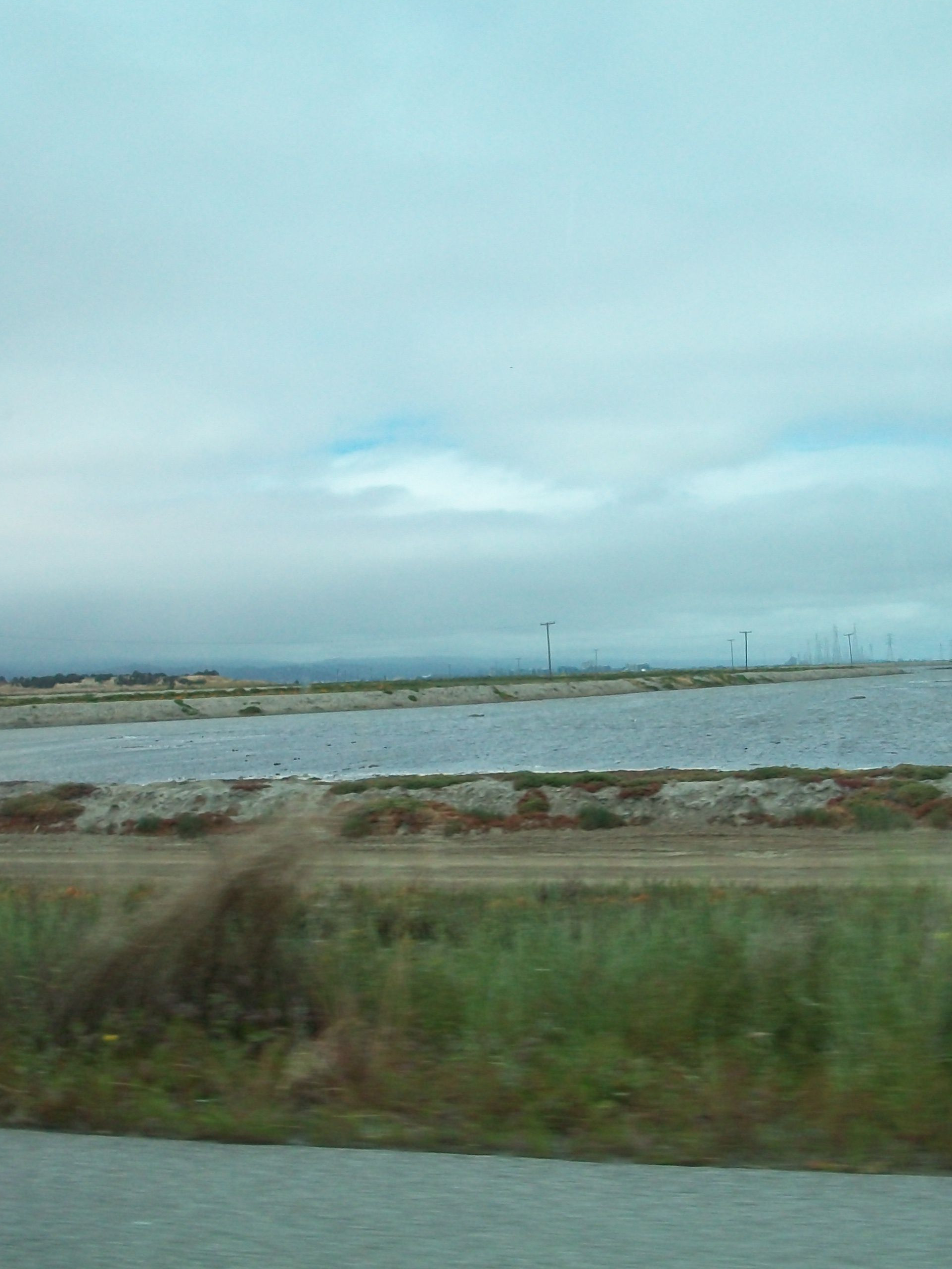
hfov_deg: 31.5
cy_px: 638
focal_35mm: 46
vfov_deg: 41.2
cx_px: 543
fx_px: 1686
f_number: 5.5
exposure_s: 1/500
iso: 80
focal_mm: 5.7
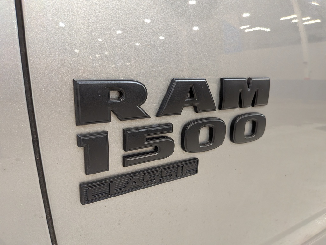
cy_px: 122
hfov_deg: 71.6
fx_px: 226
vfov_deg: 56.8
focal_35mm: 24
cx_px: 163
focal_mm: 4.53
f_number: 1.7
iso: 192
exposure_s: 1/120
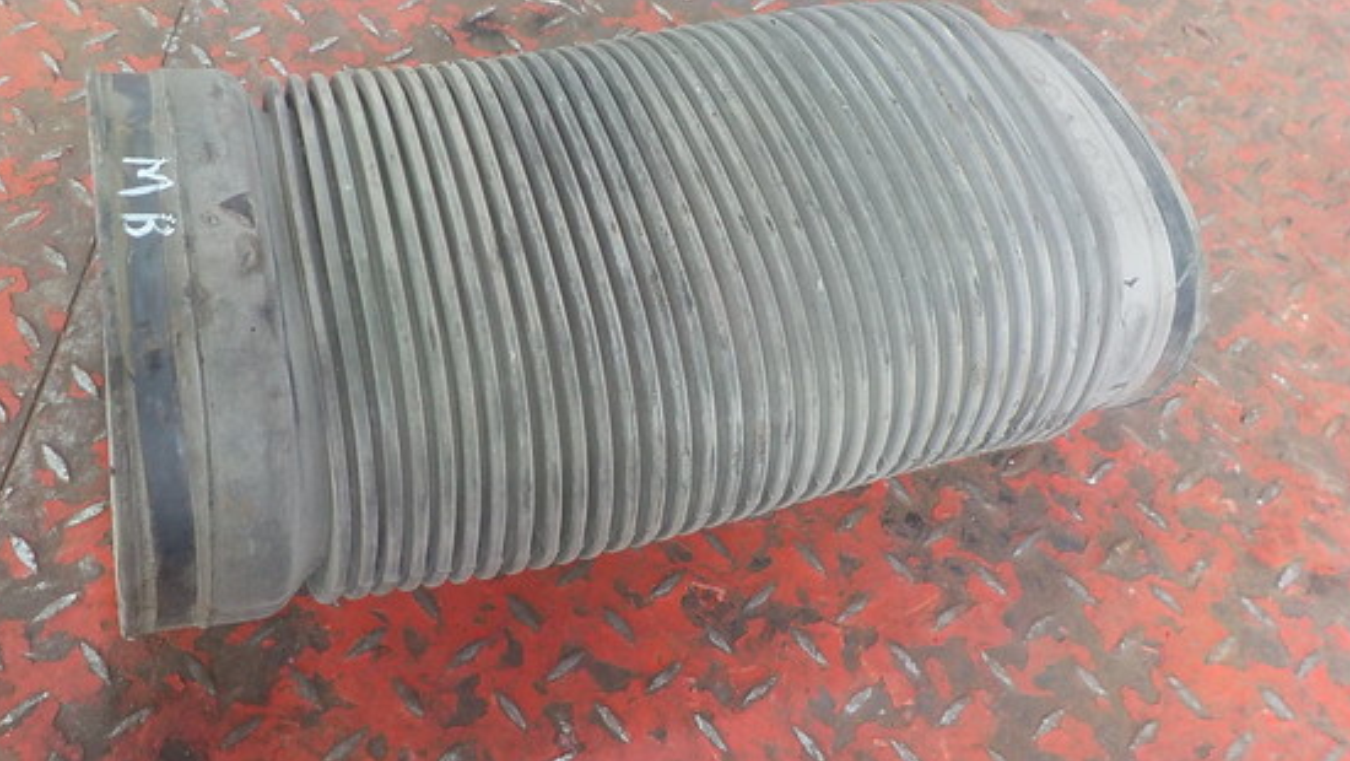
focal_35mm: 38
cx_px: 633
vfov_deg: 31.1
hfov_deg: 52.7
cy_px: 292
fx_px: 1361
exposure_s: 1/30
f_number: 3.3
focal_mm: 4.1
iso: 200
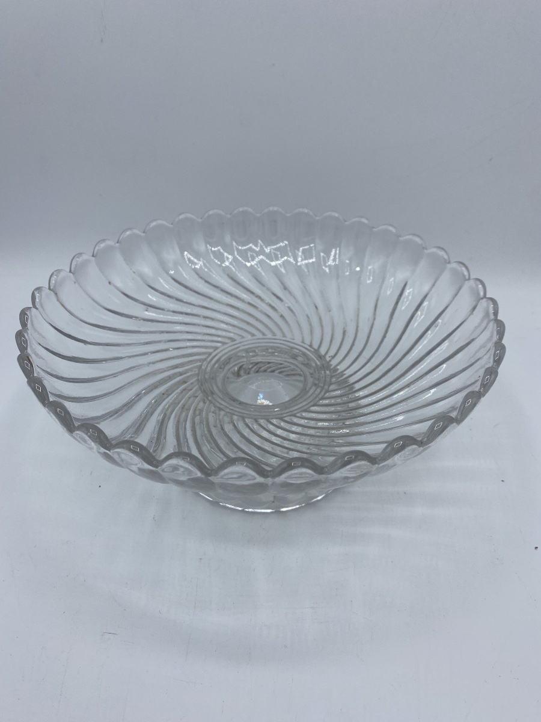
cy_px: 361
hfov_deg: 53.1
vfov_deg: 67.3
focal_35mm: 26
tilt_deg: -35.6
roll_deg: +2.3
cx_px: 270
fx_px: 542
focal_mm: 4.25
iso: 32
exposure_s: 1/2410
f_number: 1.8
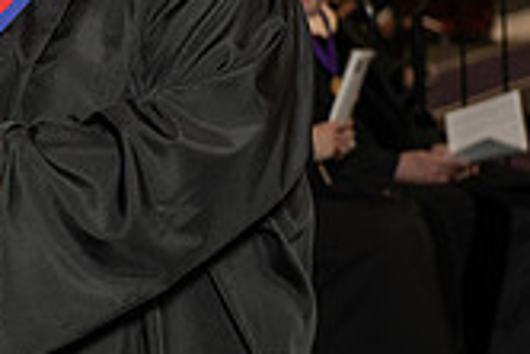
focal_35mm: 244
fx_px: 3595
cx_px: -243
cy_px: -8
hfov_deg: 8.3
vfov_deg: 5.6
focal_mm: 70
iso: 800
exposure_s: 1/125
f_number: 5
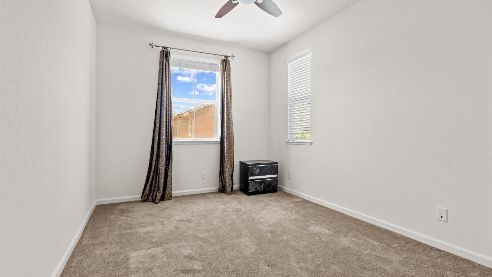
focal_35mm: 17
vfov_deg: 63.9
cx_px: 245
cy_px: 142
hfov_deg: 95.9
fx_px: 222
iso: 100
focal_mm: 16
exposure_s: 1/1.67
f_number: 8
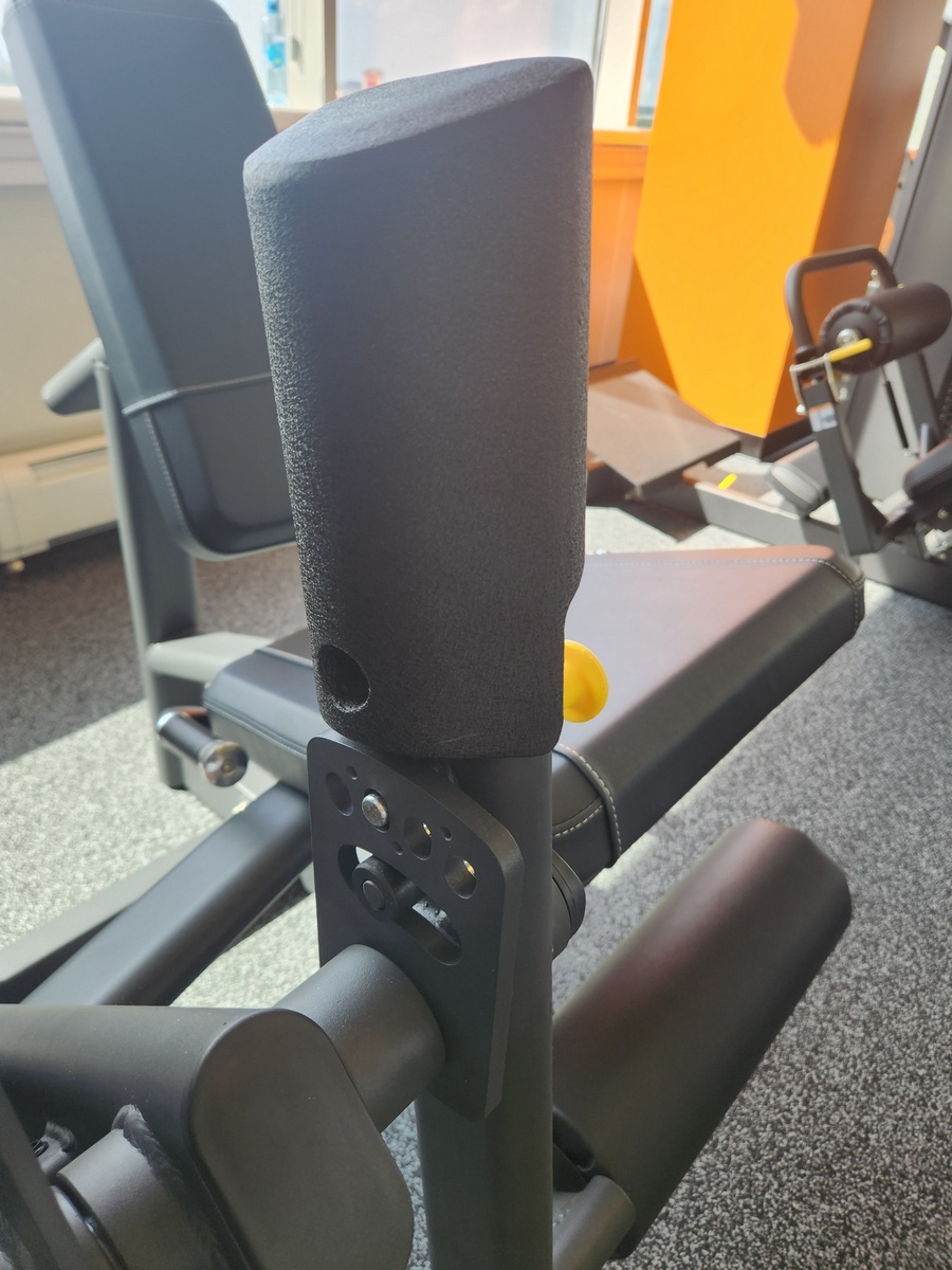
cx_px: 476
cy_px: 635
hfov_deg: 58.9
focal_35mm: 23
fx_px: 843
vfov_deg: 73.9
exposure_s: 1/180
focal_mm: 5.4
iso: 40
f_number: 1.8
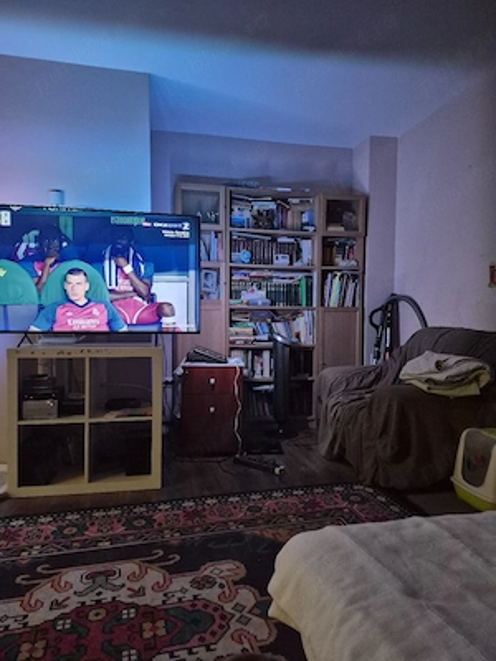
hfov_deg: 58.9
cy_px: 330
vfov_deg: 73.9
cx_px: 248
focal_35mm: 23
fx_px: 439
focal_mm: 5.4
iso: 2000
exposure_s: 1/100
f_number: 1.8
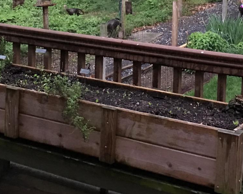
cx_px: 131
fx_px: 554
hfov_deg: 24.7
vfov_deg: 19.5
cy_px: 11
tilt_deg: -5.7
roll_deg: -2.4
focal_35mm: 77
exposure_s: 1/4
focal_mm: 4.15
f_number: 2.2
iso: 80
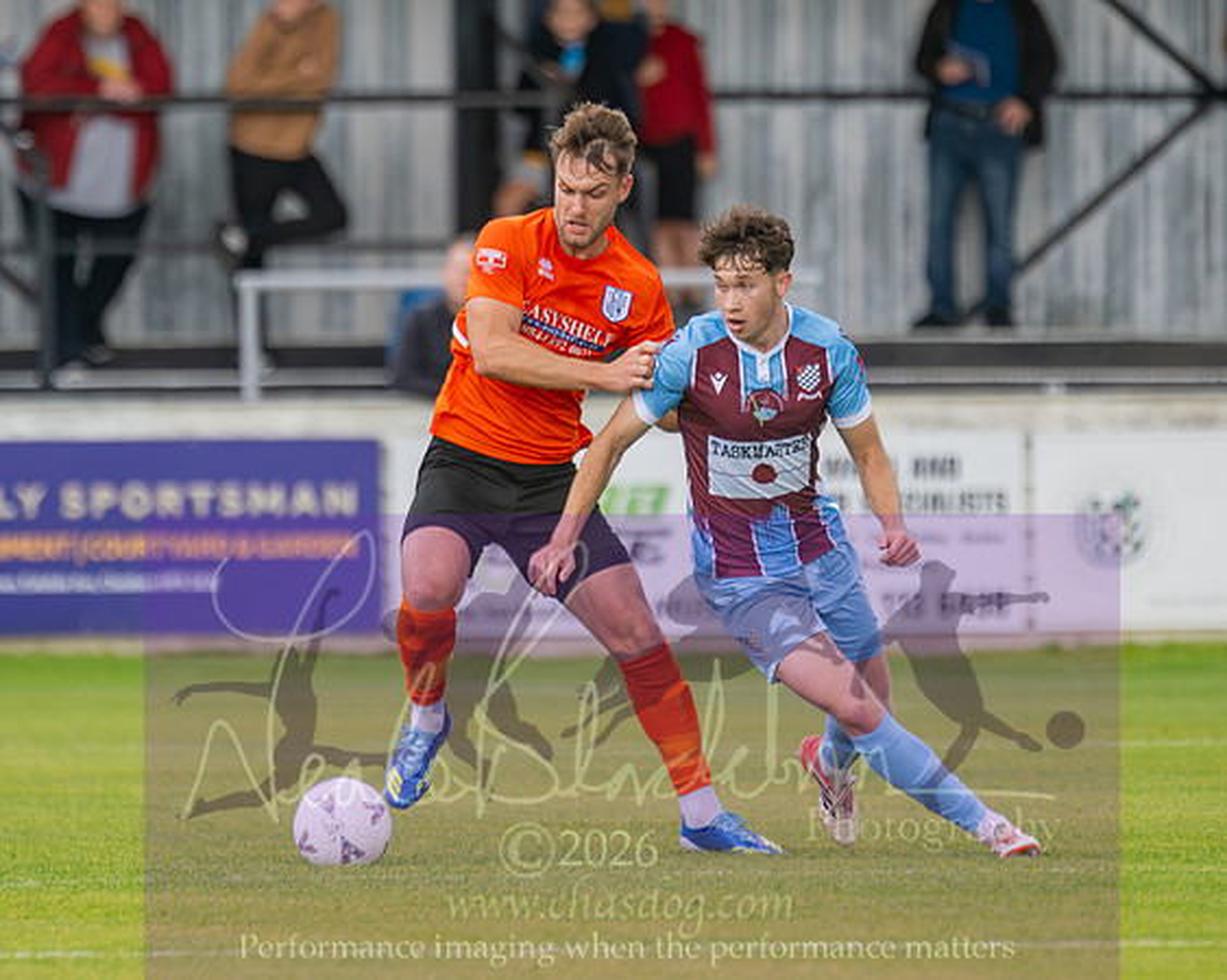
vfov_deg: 1.9
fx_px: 30254
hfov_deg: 2.3
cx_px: 587
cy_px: 386
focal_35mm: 833
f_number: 2.8
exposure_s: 1/1250
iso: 450
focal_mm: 270
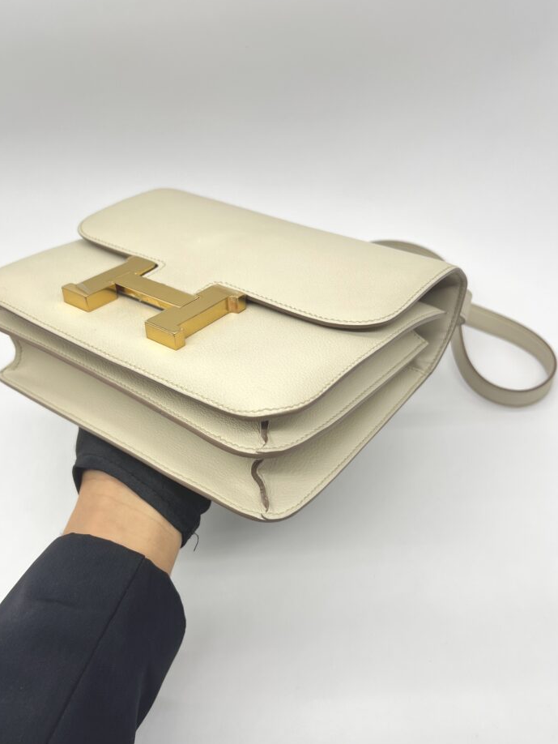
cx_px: 252
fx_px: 623
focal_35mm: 29
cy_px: 391
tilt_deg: -47.4
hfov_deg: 48.2
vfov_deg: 61.6
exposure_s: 1/113
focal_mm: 5.7
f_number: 1.5
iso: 32
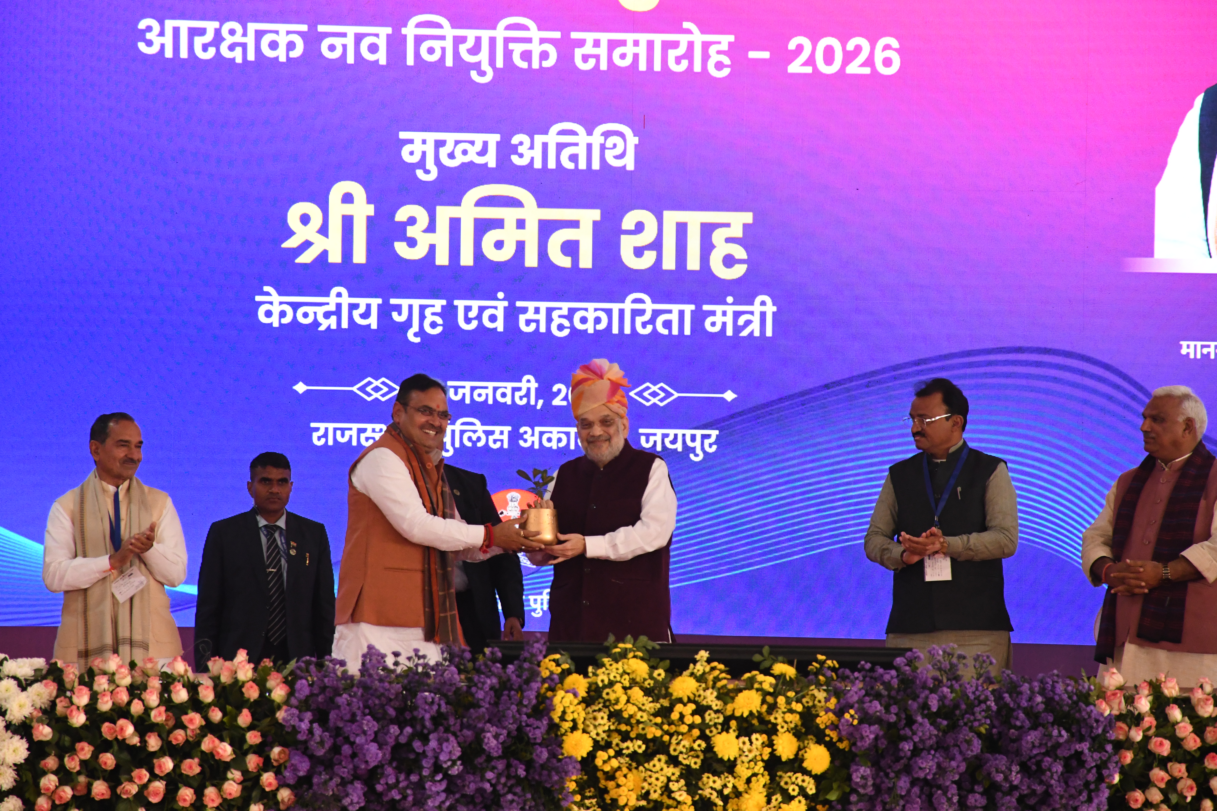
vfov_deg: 6.5
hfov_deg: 9.8
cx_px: 608
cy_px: 406
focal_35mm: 210
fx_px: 7099
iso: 3200
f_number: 7.1
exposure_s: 1/125
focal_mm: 140
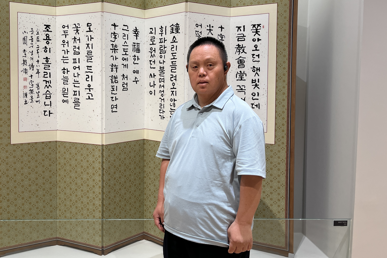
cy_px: 104
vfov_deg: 37.7
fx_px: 376
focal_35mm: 35
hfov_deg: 53.6
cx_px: 137
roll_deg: -0.6
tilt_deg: -3.8
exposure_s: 1/120
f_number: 1.6
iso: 80
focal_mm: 5.1
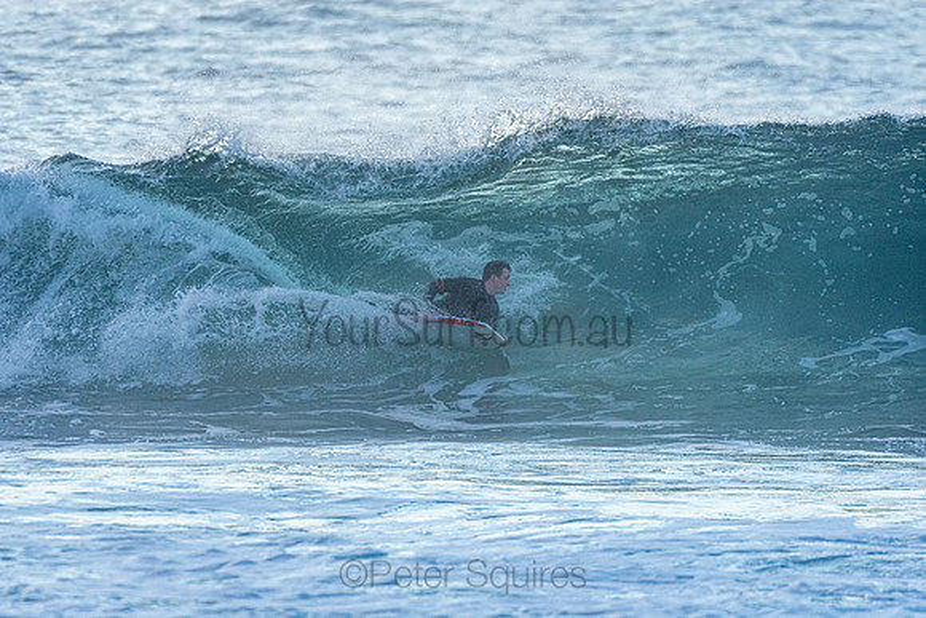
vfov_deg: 1.9
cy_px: 309
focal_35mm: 720
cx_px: 463
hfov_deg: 2.9
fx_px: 18523
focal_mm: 480
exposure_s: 1/1250
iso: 560
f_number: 5.6
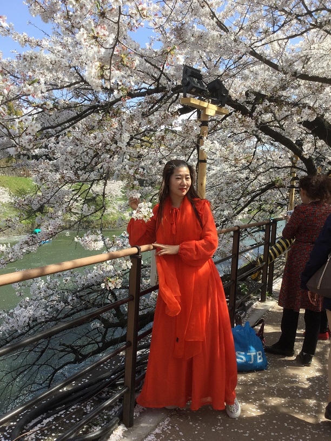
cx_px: 166
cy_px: 220
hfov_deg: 45.4
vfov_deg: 58.4
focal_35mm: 31
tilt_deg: -6.2
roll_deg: -2.5
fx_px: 395
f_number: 2.4
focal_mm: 3.3
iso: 25
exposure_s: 1/582
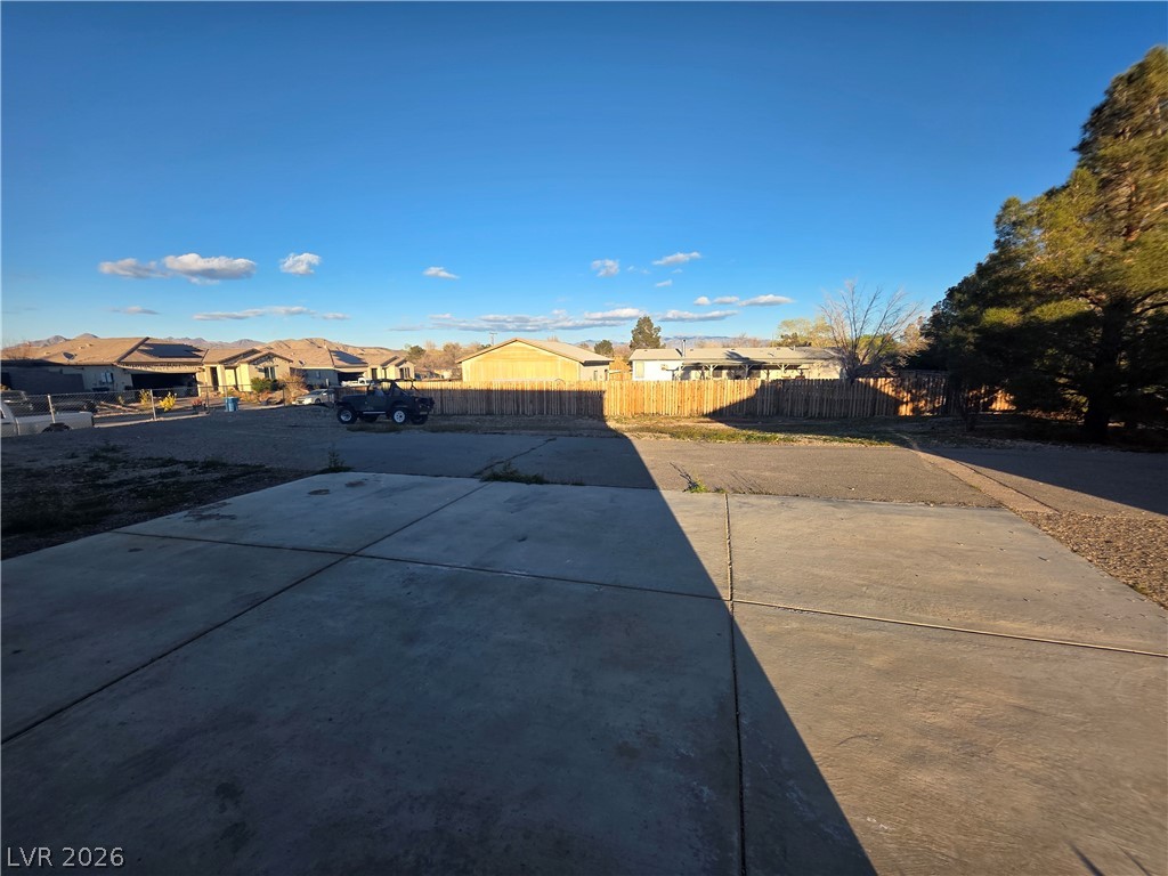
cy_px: 438
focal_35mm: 13
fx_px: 439
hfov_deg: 106.2
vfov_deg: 89.9
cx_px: 584
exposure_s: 1/1170
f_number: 1.9
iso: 40
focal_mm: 2.2
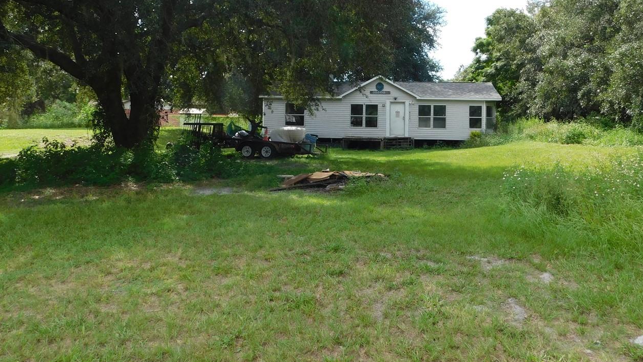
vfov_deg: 35.9
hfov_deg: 60.6
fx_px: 546
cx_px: 377
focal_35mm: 32
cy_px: 91
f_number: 3
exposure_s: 1/640
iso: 125
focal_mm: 4
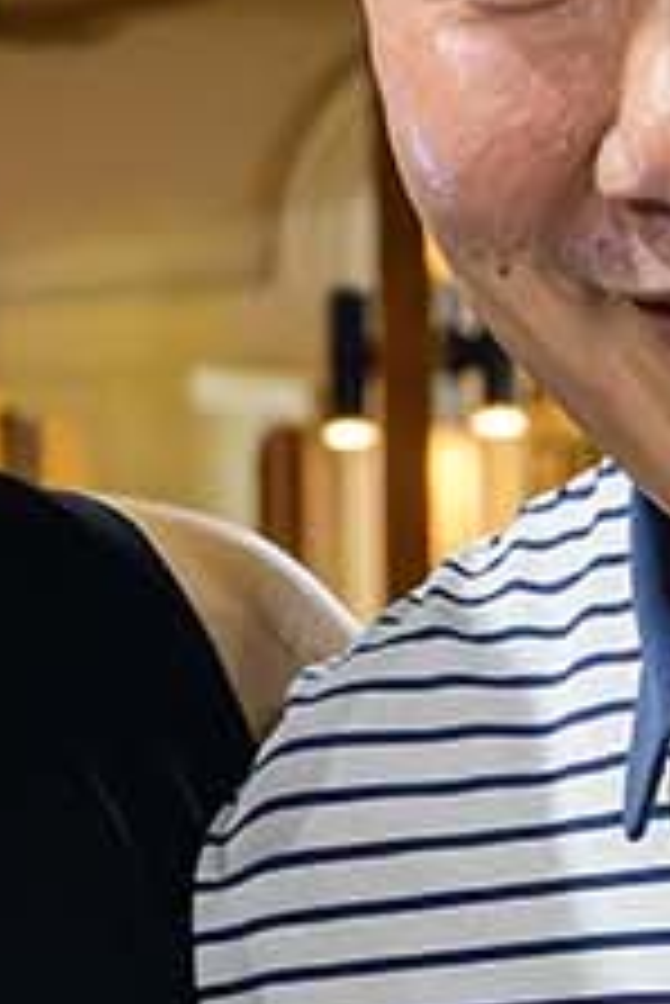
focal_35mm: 258
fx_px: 7191
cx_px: 459
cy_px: 1891
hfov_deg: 5.3
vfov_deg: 7.7
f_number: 6.3
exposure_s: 1/125
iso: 11400
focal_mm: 40
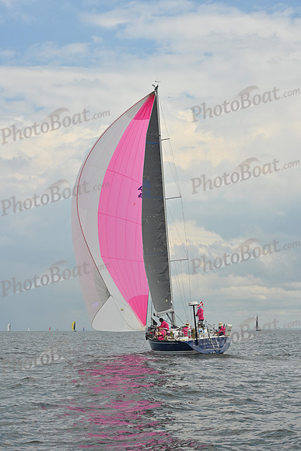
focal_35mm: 80
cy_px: 226
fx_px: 1003
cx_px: 150
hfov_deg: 17.1
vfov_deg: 25.4
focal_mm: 80
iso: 320
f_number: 13
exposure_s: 1/800
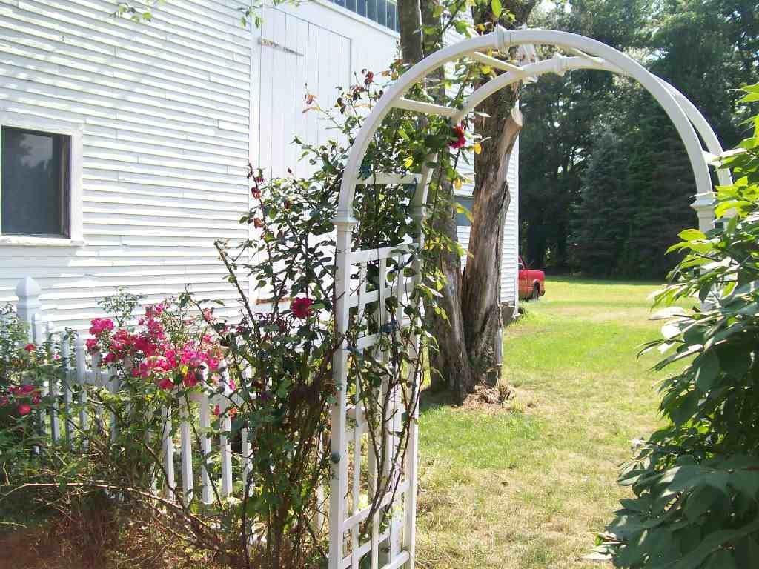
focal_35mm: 36
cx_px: 380
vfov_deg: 39.7
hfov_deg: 51.4
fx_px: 789
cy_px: 284
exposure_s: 1/483
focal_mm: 6
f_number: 2.7
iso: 80
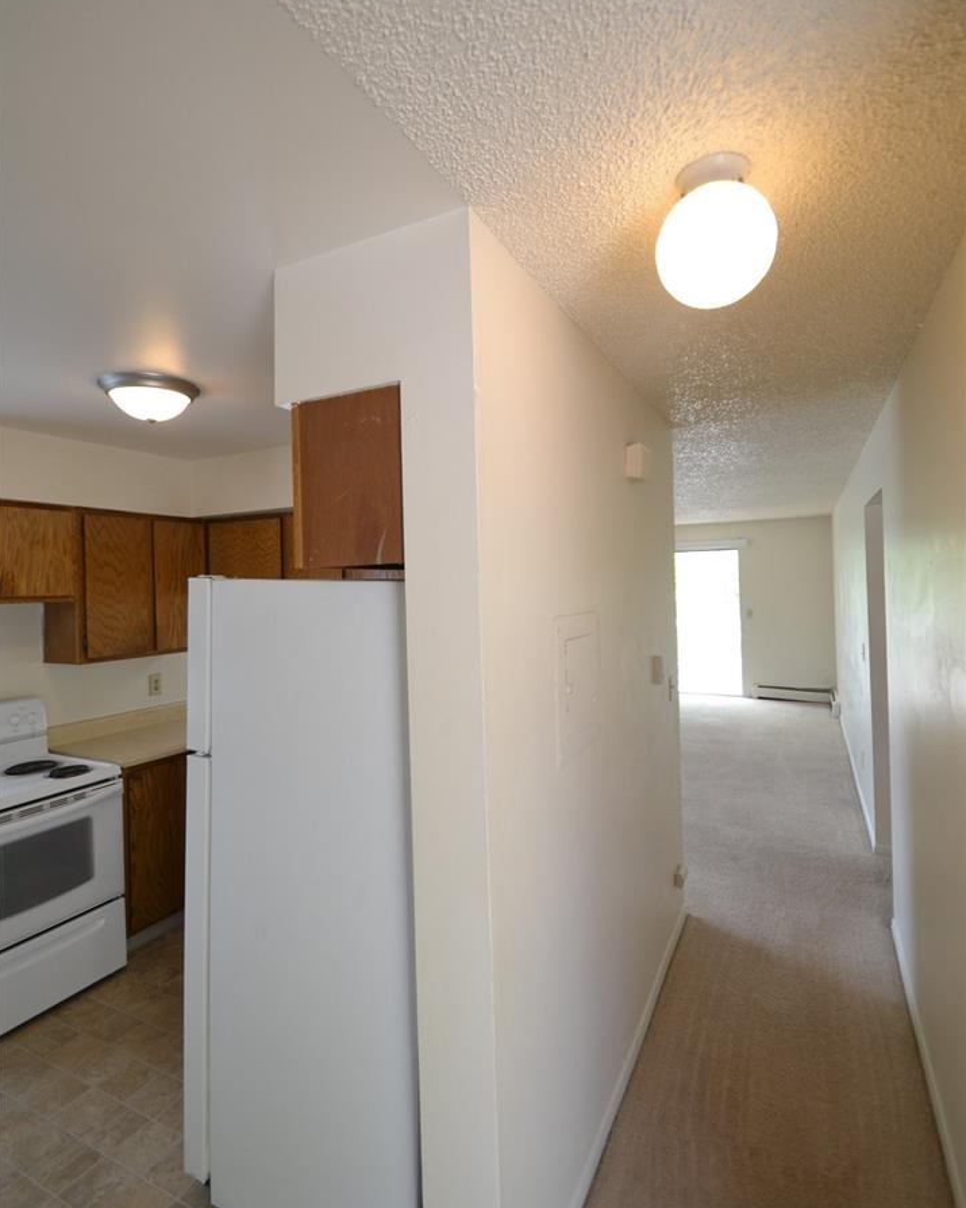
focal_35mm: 17
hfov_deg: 77.0
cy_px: 566
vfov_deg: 89.5
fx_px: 608
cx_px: 482
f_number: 5
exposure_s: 1/100
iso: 400
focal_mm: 10
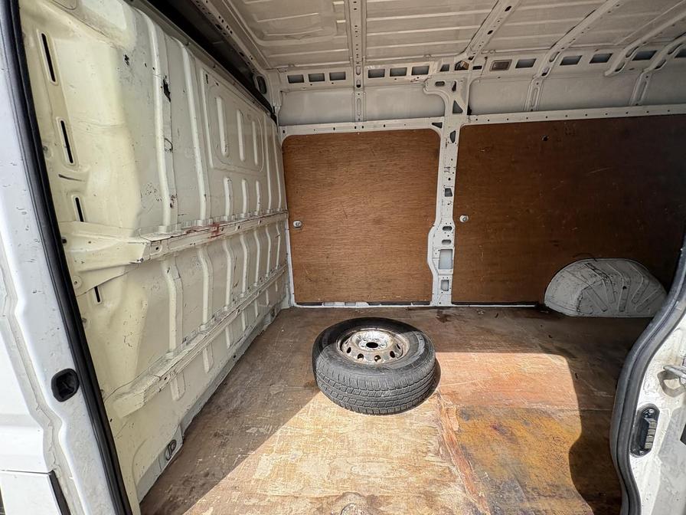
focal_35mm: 14
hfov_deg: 102.1
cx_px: 343
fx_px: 277
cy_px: 258
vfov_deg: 85.7
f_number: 2.2
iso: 64
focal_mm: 2.22
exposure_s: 1/403
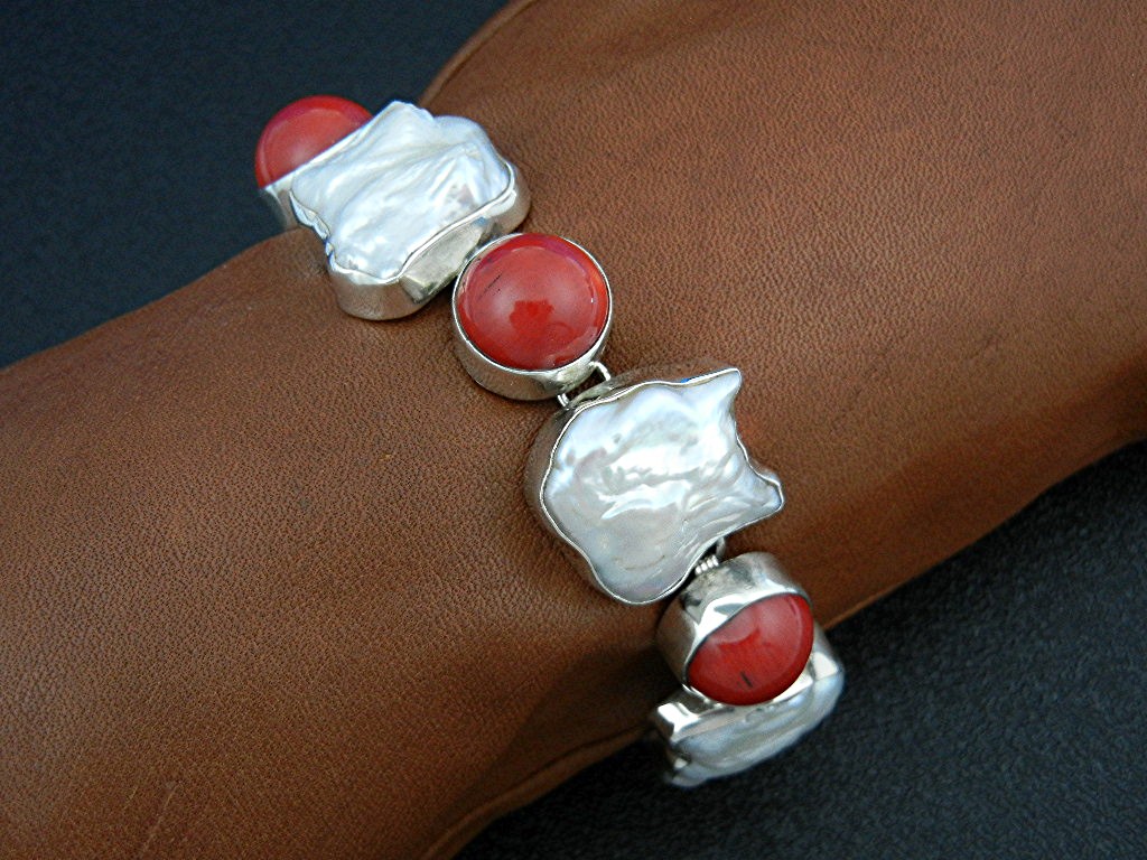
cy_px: 430
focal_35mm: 59
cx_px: 574
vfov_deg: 24.8
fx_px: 1955
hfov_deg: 32.7
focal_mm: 10.6
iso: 400
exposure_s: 1/19.8
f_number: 4
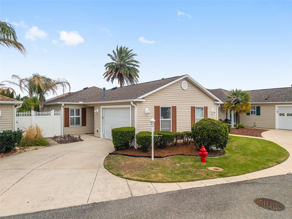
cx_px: 146
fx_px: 202
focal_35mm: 24
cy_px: 110
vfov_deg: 56.8
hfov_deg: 71.6
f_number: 1.8
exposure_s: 1/400
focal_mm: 8.67
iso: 100
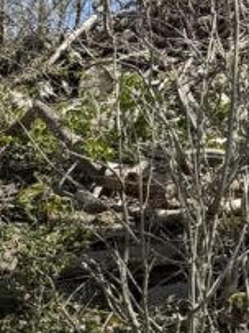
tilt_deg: +4.4
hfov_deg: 10.6
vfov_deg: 15.9
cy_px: 363
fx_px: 1162
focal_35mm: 121
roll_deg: -1.3
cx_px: -328
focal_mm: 6.76
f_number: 1.78
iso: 80
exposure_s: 1/1553
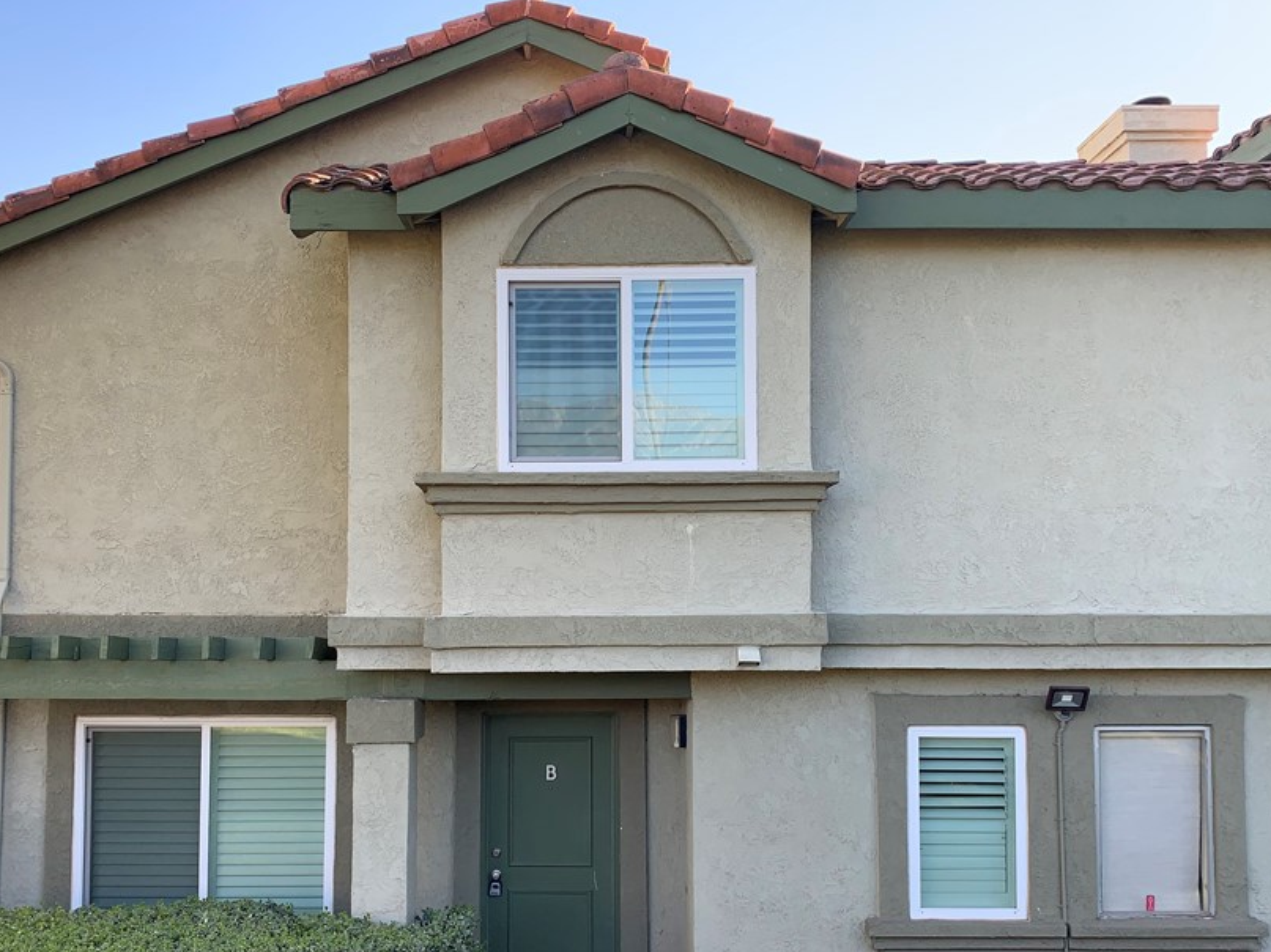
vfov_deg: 42.7
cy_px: 577
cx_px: 598
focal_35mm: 33
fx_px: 1211
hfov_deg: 55.3
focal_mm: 4.25
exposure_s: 1/236
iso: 25
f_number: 1.8
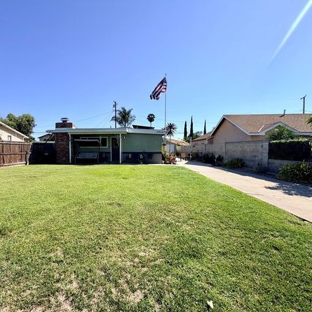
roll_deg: +0.5
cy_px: 158
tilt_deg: -3.2
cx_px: 132
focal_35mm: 17
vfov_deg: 84.0
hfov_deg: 83.4
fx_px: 173
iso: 20
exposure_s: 1/942
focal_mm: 2.22
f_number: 2.2
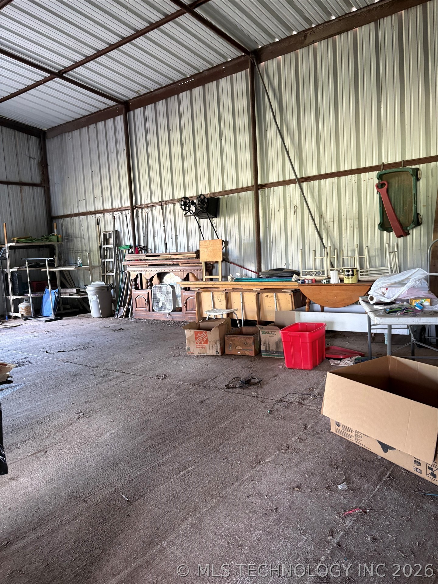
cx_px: 219
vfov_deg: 67.3
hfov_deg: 53.1
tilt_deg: -4.3
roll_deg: +3.0
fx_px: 439
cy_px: 292
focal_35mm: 26
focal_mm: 5.96
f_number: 1.6
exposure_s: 1/60
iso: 250
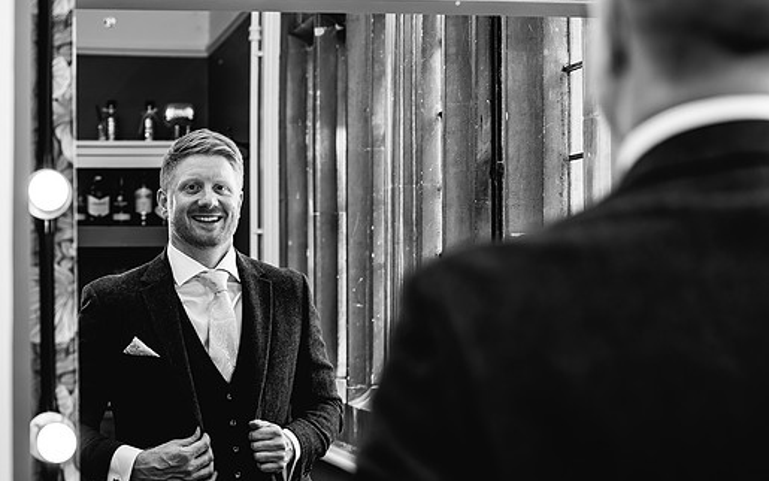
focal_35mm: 83
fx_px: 1740
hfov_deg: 24.9
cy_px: 249
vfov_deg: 15.7
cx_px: 409
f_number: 4
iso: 640
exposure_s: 1/200
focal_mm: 70
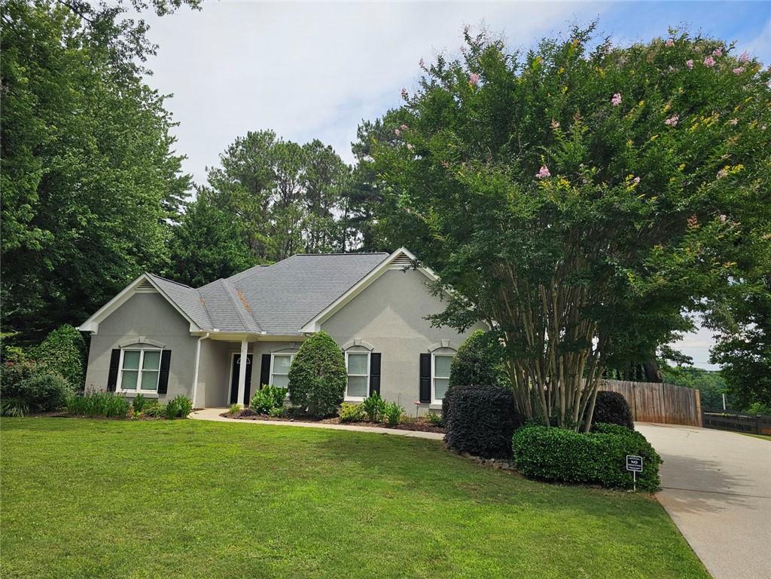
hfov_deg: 73.9
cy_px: 290
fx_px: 512
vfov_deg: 58.9
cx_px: 386
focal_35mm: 23
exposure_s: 1/1117
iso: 20
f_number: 1.7
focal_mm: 6.3
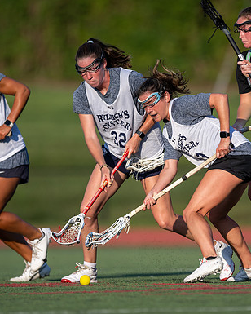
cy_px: 179
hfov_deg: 2.1
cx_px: 187
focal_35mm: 753
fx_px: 6992
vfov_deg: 2.6
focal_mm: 400
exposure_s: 1/2000
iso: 110
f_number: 2.8
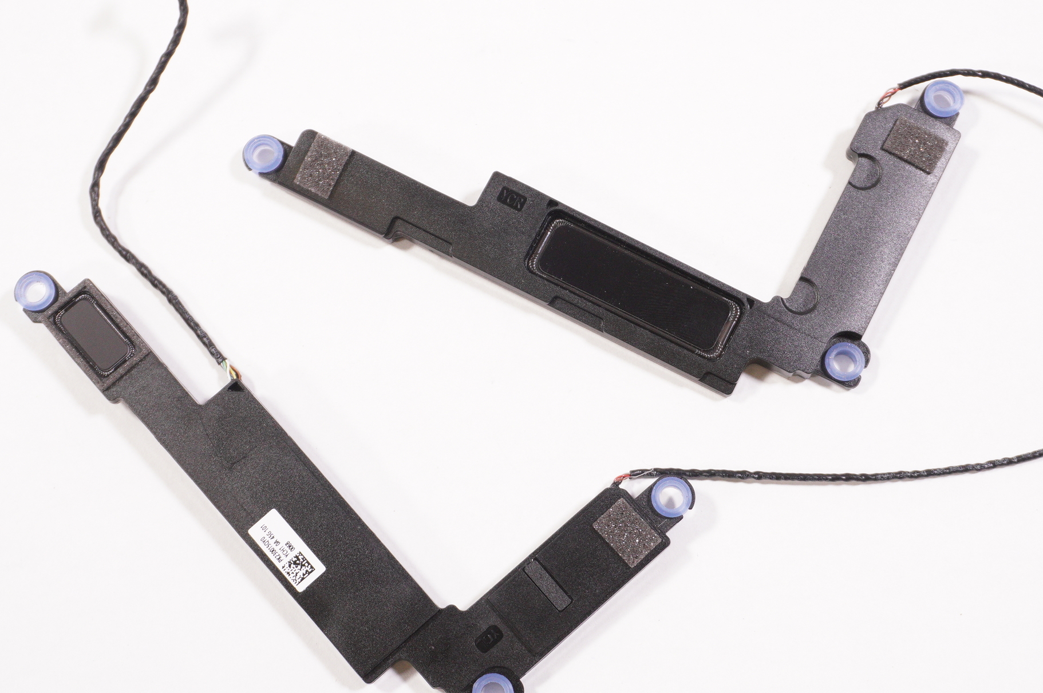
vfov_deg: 22.7
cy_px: 315
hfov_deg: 33.6
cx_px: 530
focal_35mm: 60
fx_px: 1727
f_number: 5.6
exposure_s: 1/160
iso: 1000
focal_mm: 29
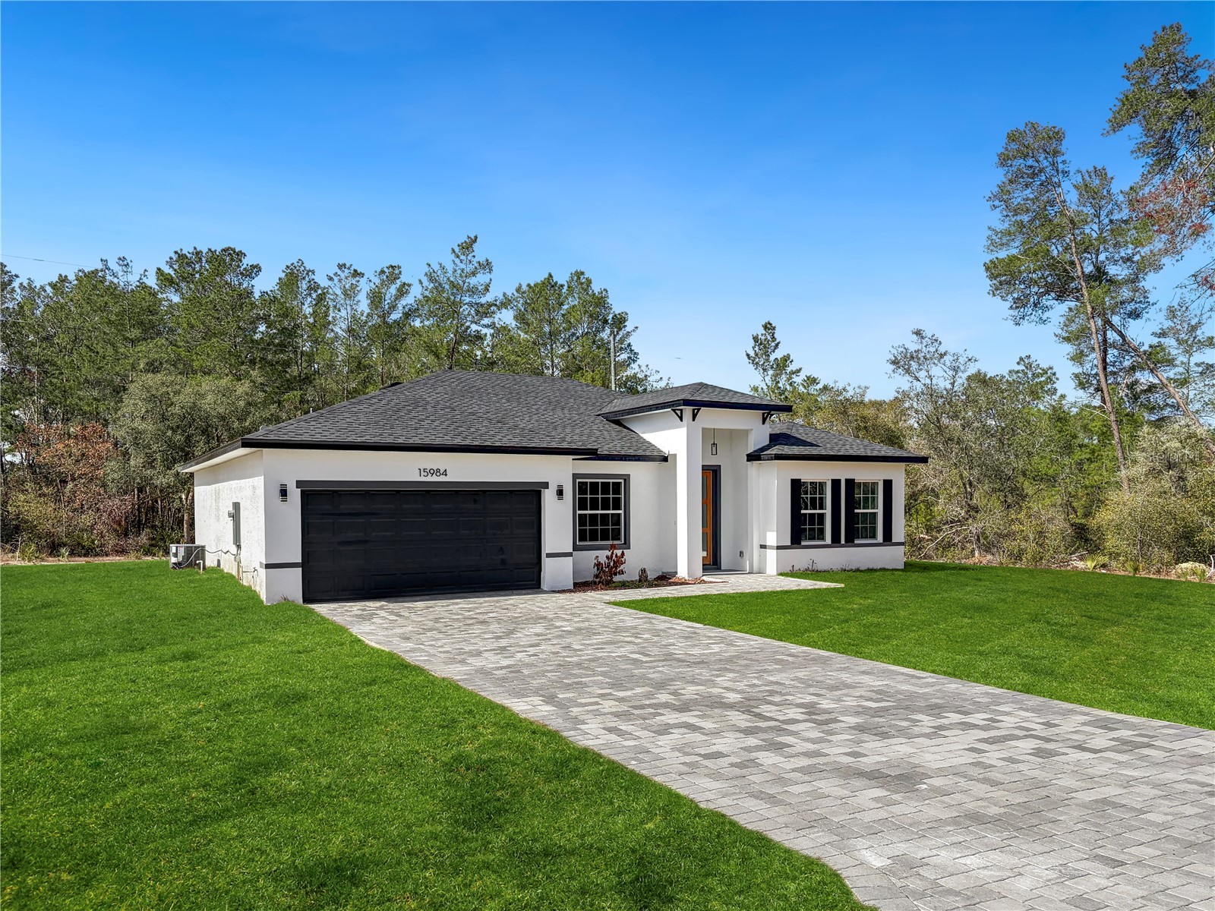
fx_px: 913
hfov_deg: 67.3
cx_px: 608
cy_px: 456
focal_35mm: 26
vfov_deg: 53.1
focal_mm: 5.96
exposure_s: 1/6400
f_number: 1.6
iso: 64
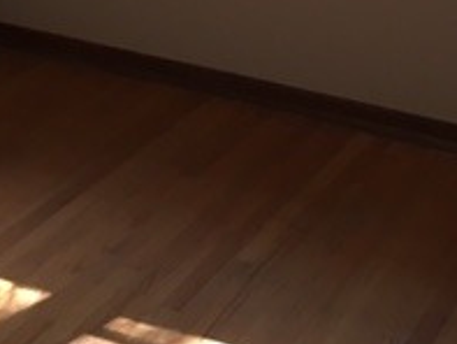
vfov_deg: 14.7
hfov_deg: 20.4
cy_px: -170
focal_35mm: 94
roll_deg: -3.4
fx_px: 1242
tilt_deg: -13.5
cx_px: 420
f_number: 2.2
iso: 50
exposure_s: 1/30
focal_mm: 4.15
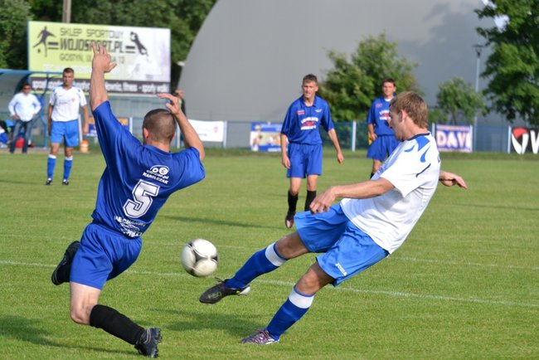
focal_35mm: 210
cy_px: 180
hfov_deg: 9.8
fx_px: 3145
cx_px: 270
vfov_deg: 6.5
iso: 400
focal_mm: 140
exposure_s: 1/1250
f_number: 4.5
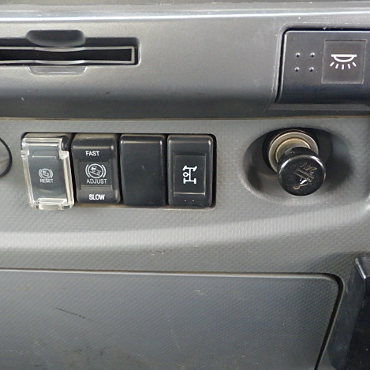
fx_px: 496
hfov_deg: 40.9
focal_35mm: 41
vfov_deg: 40.9
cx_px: 174
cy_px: 184
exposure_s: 1/50
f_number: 3.8
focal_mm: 6.1
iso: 800
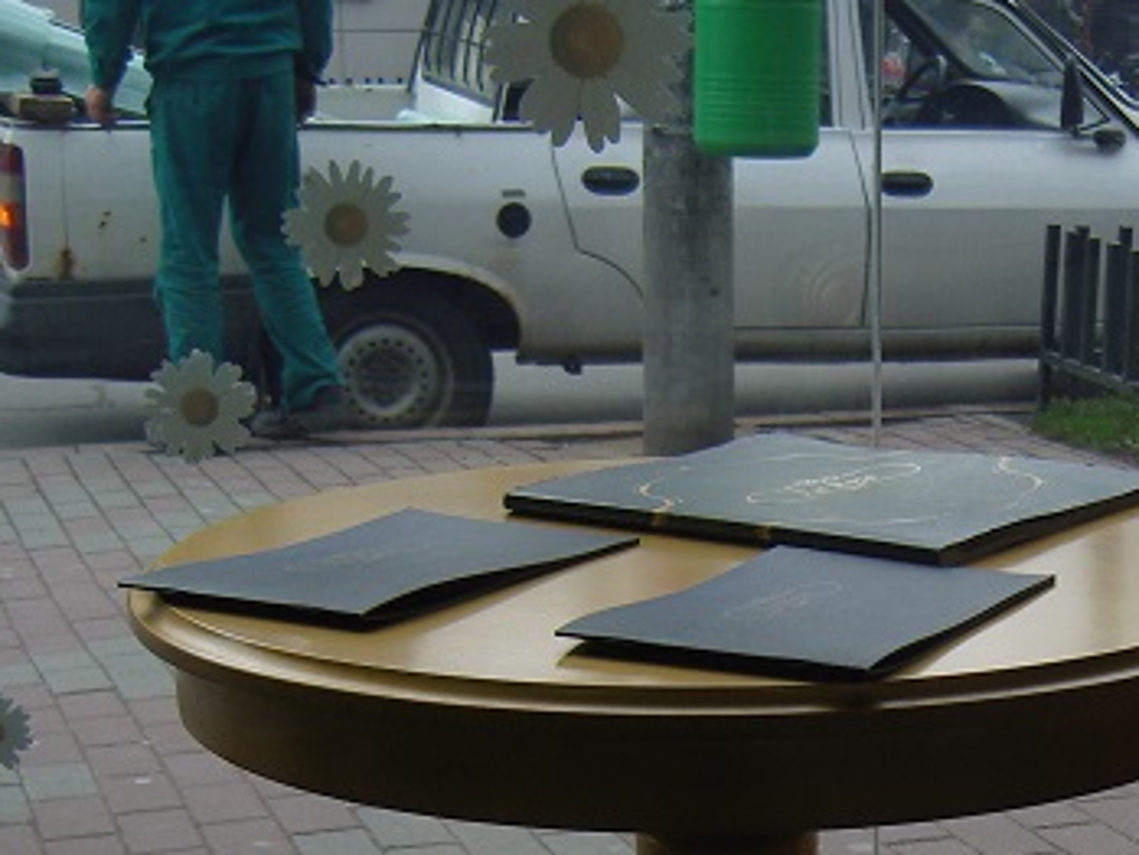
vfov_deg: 18.4
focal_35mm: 78
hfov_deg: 24.6
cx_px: 933
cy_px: 875
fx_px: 2567
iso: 100
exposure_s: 1/400
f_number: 2.8
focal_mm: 7.3
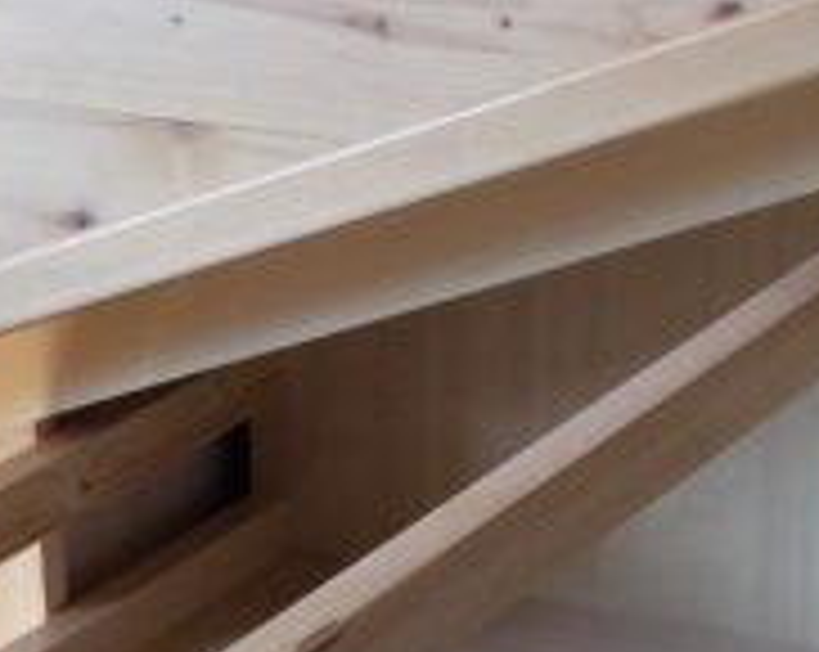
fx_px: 3993
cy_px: 1250
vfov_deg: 8.9
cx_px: 374
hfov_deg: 11.7
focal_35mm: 165
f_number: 2.2
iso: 50
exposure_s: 1/100
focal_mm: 4.12
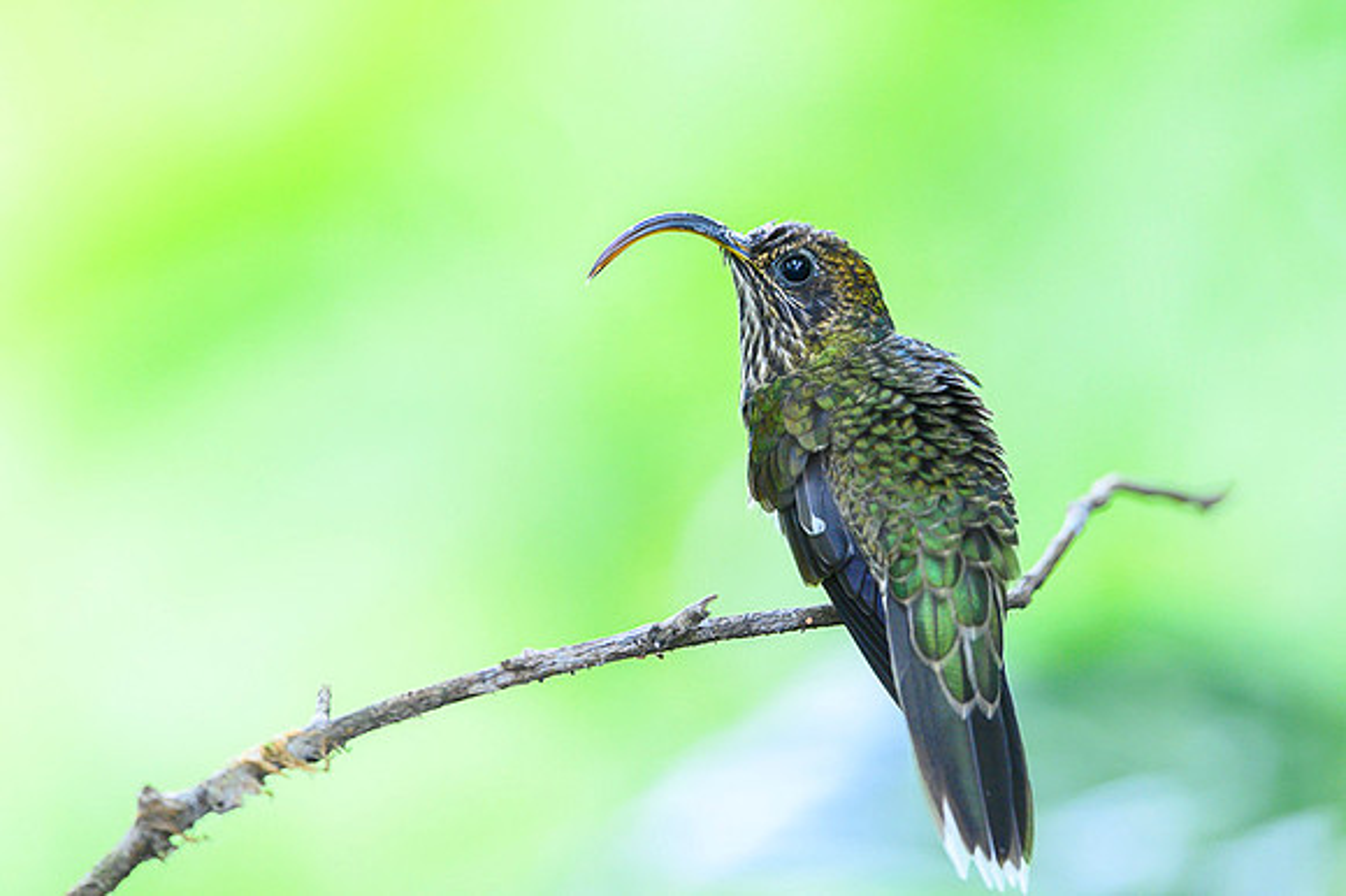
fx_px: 26439
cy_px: 334
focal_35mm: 708
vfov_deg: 1.9
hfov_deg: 2.9
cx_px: 722
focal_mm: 500
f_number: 4
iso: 3200
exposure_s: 1/160
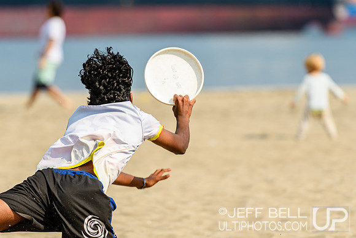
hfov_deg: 5.1
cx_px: 166
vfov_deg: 3.4
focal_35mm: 407
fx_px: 4024
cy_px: 105
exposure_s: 1/1250
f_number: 3.2
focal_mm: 200
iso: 100
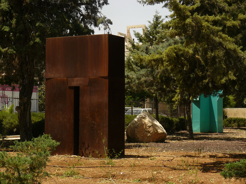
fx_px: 632
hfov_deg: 22.0
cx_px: 123
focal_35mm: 89
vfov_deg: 16.6
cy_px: 92
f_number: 5.6
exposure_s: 1/320
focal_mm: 14.9
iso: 100
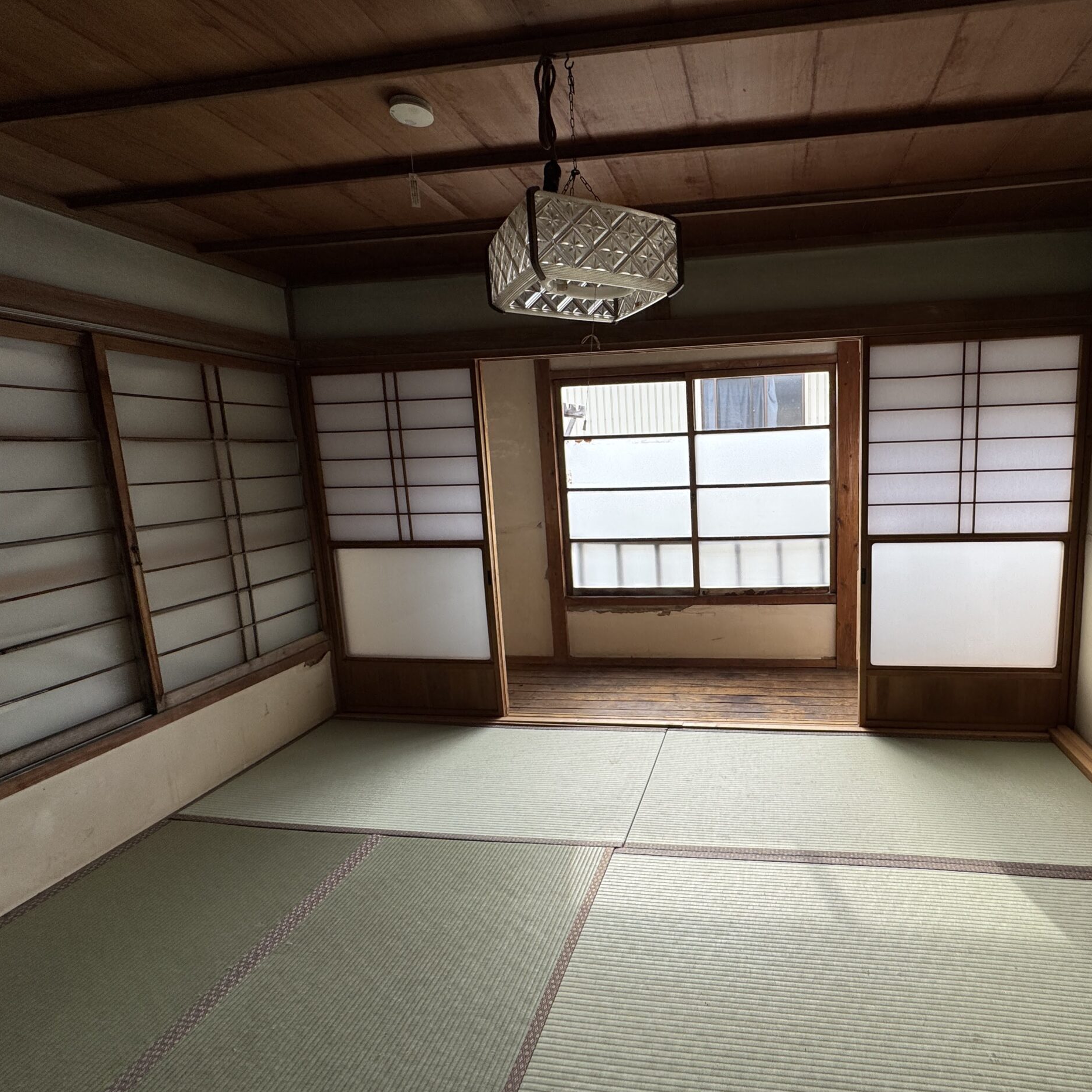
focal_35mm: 17
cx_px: 692
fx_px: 607
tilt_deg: -8.5
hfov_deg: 82.1
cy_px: 544
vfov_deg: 84.0
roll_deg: +2.7
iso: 40
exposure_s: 1/240
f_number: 2.2
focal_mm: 2.22
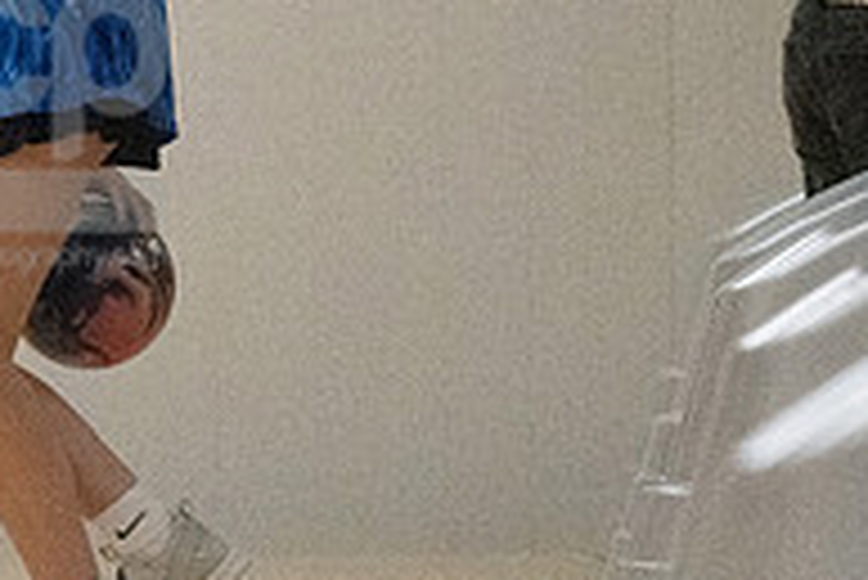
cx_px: 31
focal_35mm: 522
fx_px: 12595
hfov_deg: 3.9
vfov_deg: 2.6
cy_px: 112
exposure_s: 1/1250
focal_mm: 116
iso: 10000
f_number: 4
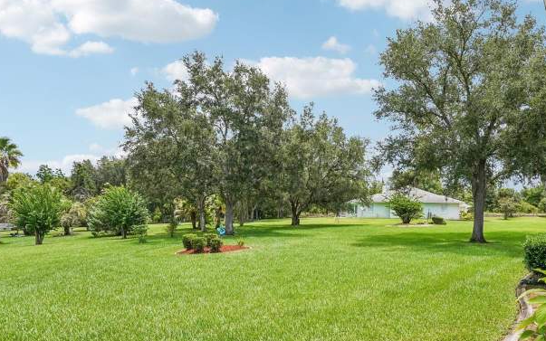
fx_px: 342
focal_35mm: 23
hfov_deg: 76.3
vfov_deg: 52.5
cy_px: 212
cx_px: 327
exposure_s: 1/30
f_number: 20
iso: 200
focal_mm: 17
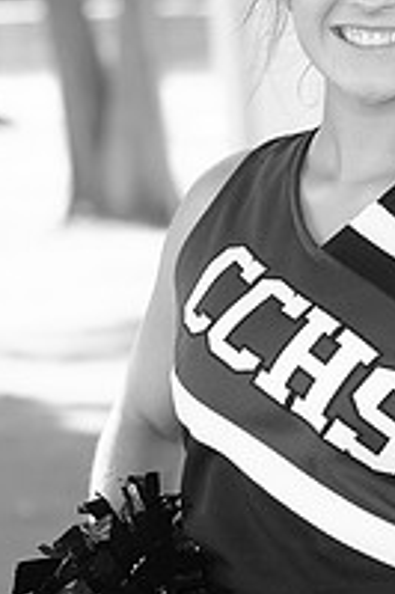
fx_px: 3594
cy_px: 353
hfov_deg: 6.3
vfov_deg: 9.4
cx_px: 391
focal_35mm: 218
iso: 200
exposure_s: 1/250
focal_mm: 50
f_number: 2.2
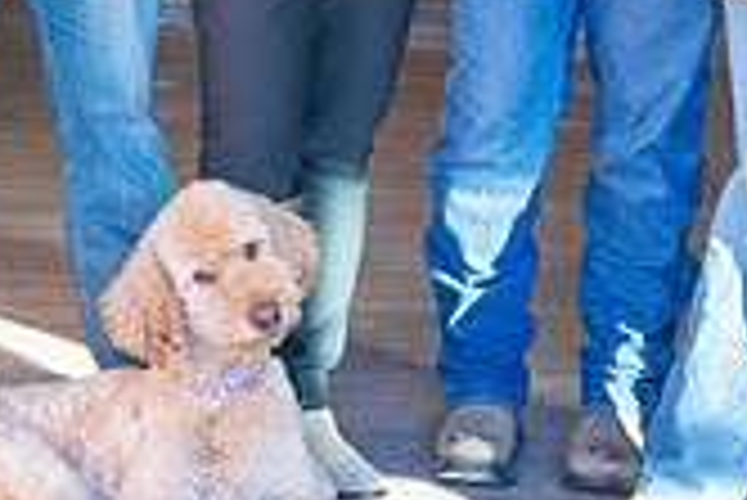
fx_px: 3219
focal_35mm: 155
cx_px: 117
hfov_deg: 13.2
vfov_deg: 8.6
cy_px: -349
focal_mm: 38
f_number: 5
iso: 1250
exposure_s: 1/80
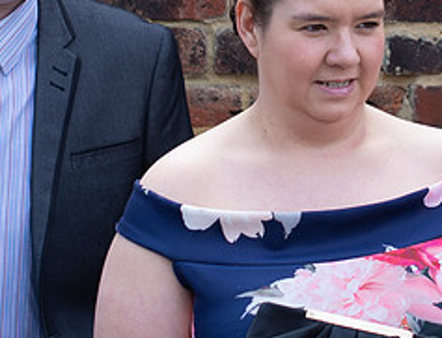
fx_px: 2404
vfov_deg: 8.0
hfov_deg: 10.5
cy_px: 82
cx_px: 287
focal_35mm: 187
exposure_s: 1/400
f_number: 2.8
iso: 100
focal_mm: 35
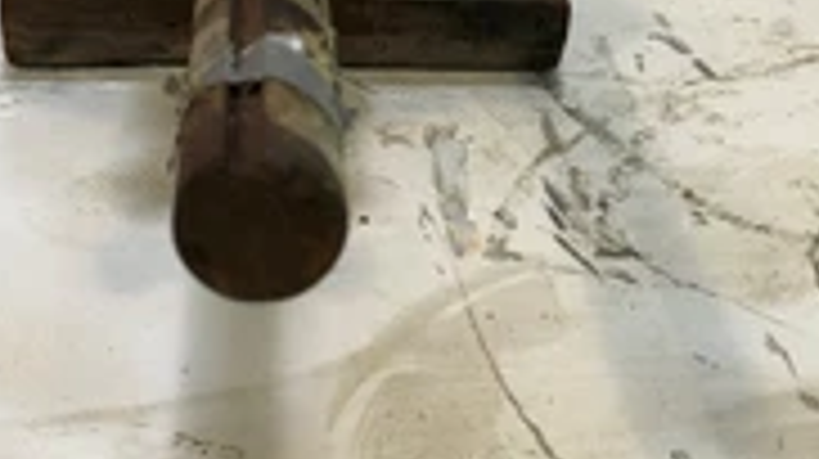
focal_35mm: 67
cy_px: -81
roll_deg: -2.1
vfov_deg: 17.2
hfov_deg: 31.2
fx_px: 1454
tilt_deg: -20.0
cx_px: 266
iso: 25
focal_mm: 4
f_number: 1.8
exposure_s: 1/120
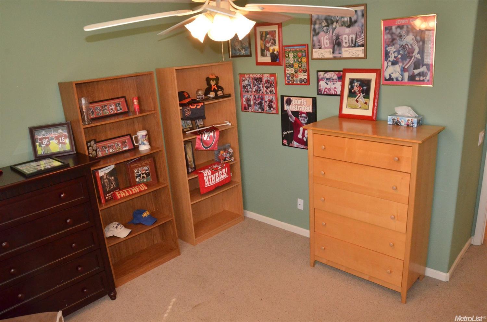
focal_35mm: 27
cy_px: 161
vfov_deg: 47.7
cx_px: 244
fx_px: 364
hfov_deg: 67.5
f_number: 9
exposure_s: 1/80
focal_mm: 18
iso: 2000
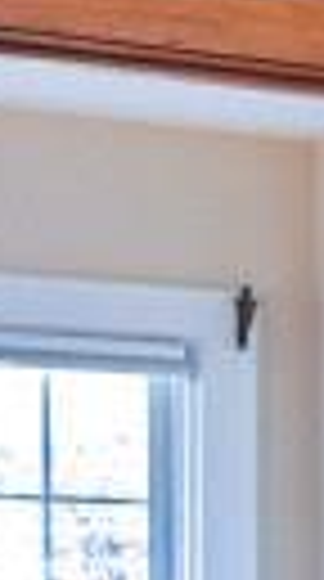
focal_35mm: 171
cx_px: 2120
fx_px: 2627
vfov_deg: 12.3
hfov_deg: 4.5
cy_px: 679
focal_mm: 14
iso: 400
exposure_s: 1/60
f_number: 4
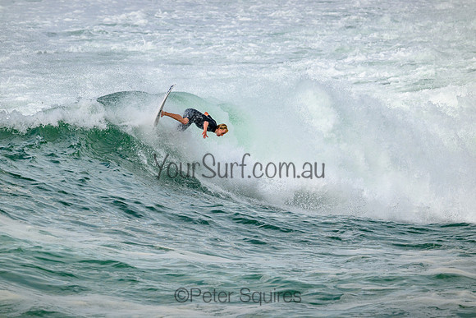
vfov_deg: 3.0
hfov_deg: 4.5
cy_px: 159
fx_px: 6083
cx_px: 238
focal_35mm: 460
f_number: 10
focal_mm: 460
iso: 640
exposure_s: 1/2500
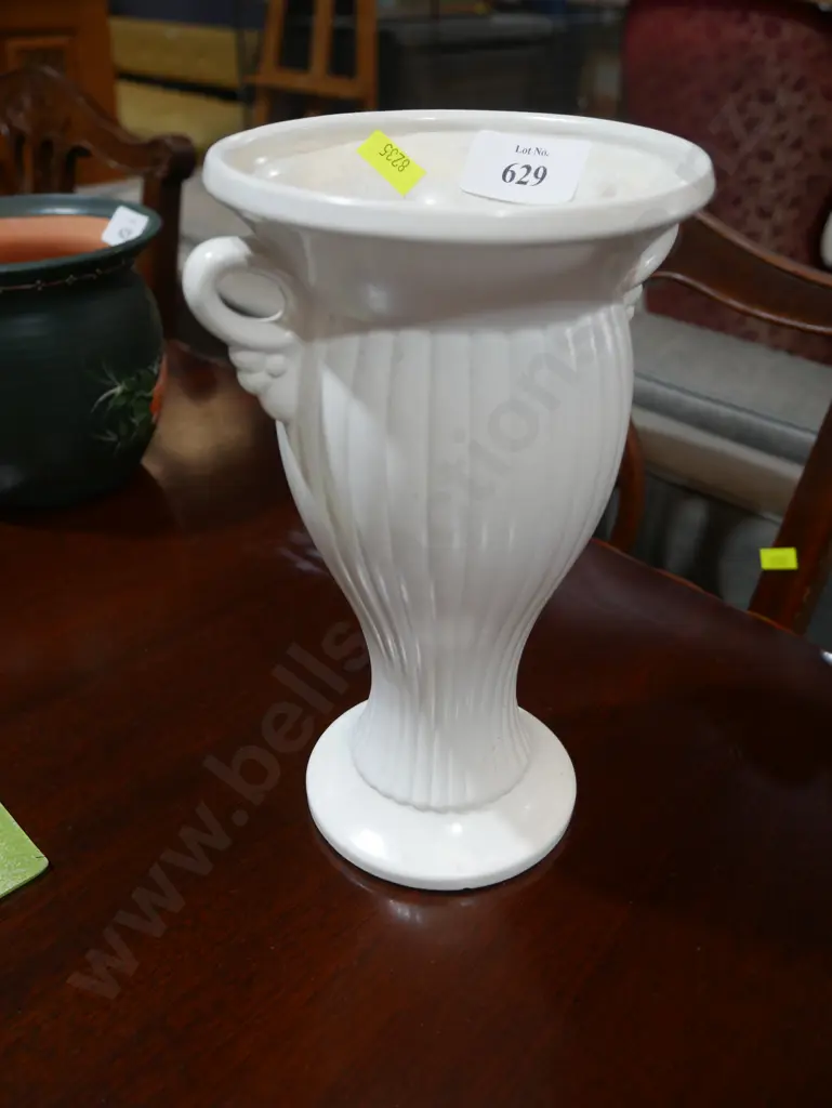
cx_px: 416
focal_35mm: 30
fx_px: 961
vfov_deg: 59.9
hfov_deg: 46.8
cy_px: 554
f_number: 3.6
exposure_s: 1/60
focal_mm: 15
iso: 200
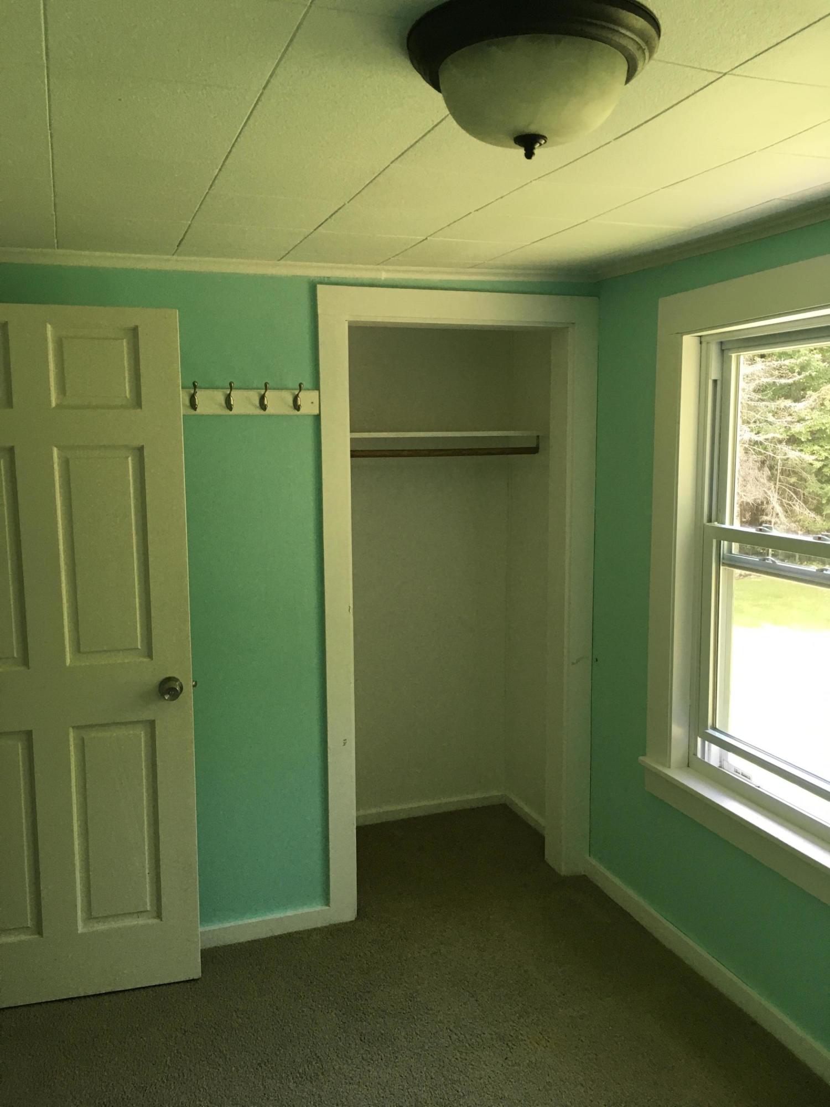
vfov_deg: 61.7
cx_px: 415
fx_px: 927
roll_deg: -0.1
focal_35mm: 29
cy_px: 554
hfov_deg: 48.2
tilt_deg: -8.0
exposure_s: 1/30
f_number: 2.2
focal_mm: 4.15
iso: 32
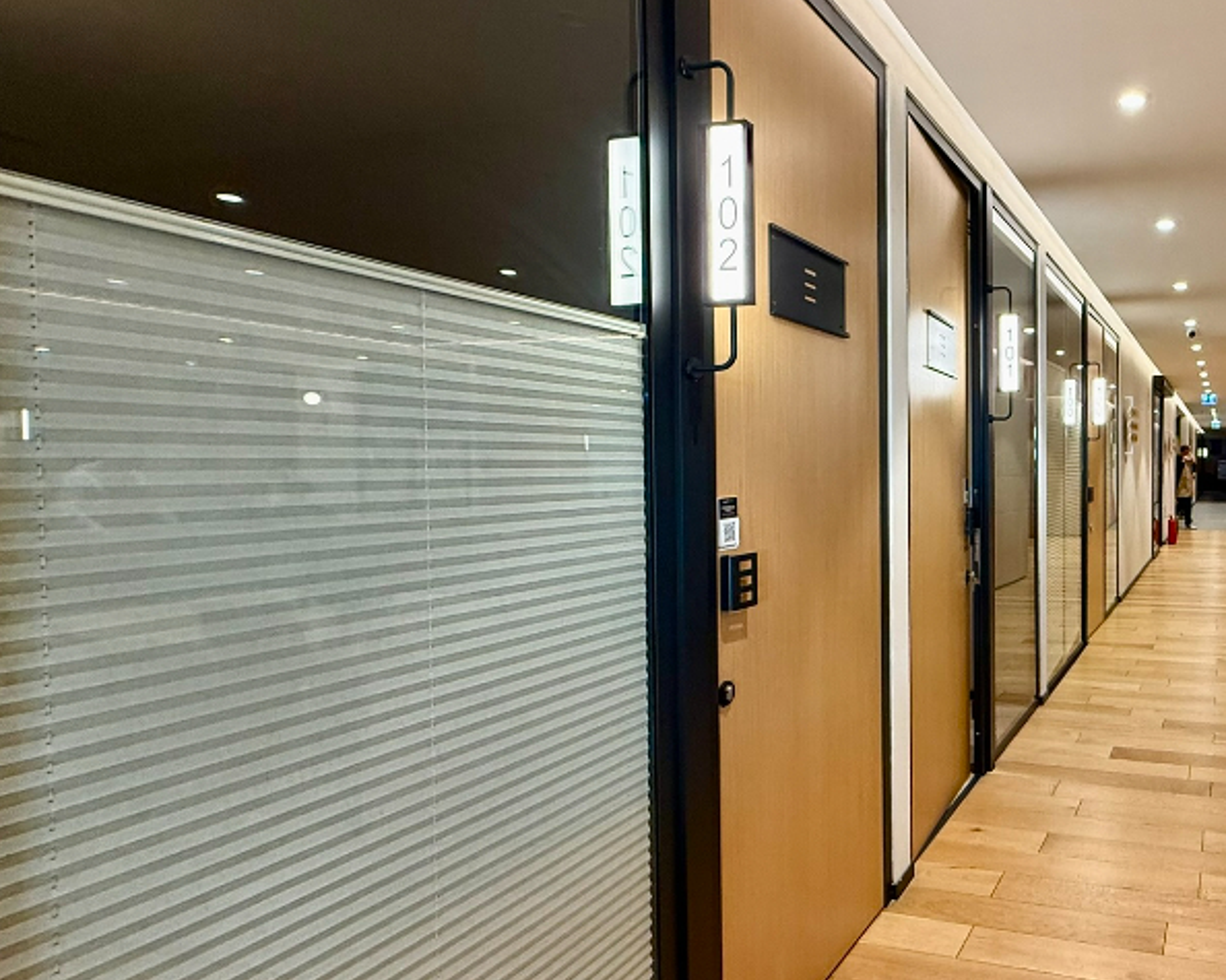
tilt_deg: -1.9
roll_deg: +1.2
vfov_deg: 60.9
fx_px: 834
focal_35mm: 23
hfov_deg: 64.7
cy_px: 487
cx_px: 1018
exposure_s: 1/50
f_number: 2.2
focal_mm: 2.22
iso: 200
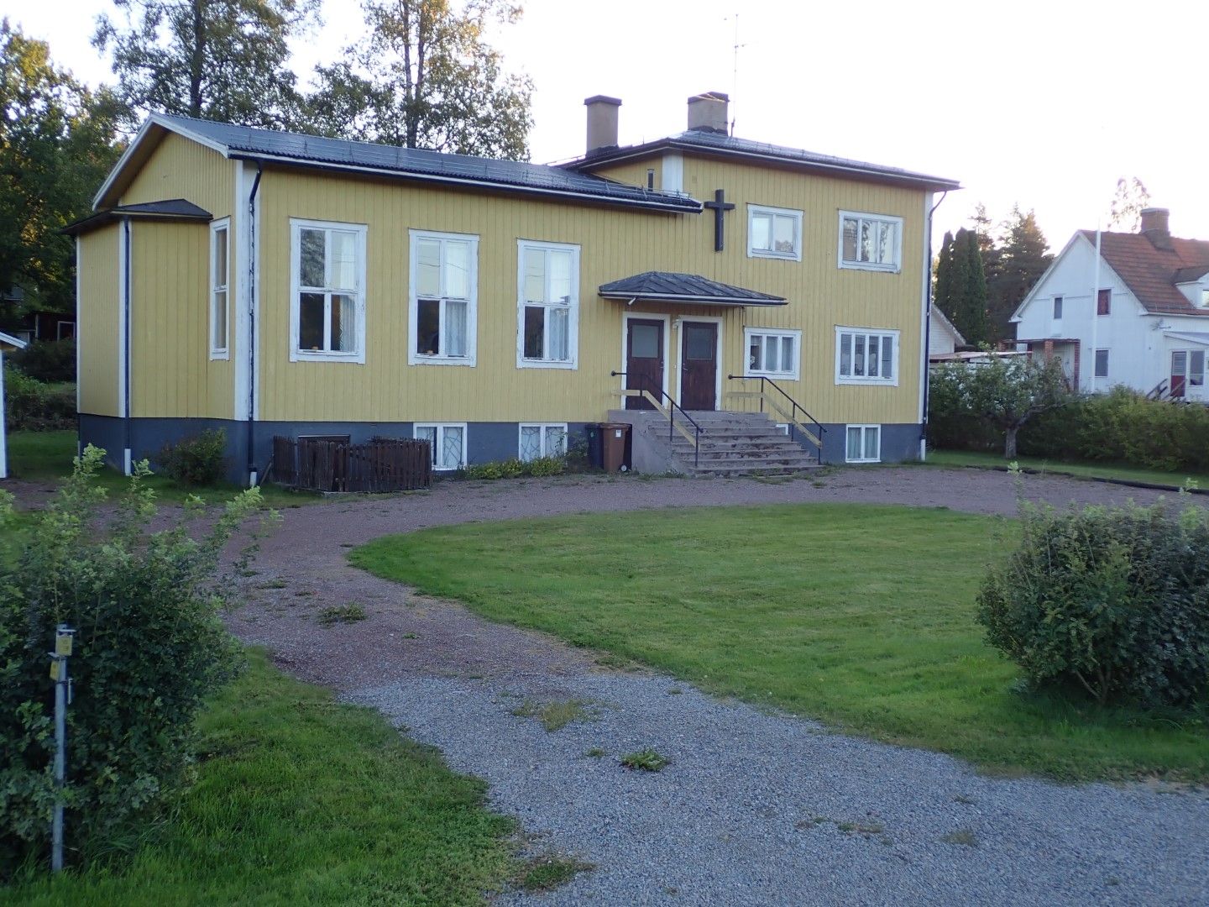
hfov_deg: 49.0
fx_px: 1327
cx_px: 604
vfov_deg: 37.7
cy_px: 454
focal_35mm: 38
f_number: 2.7
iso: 100
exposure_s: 1/80
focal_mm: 6.86
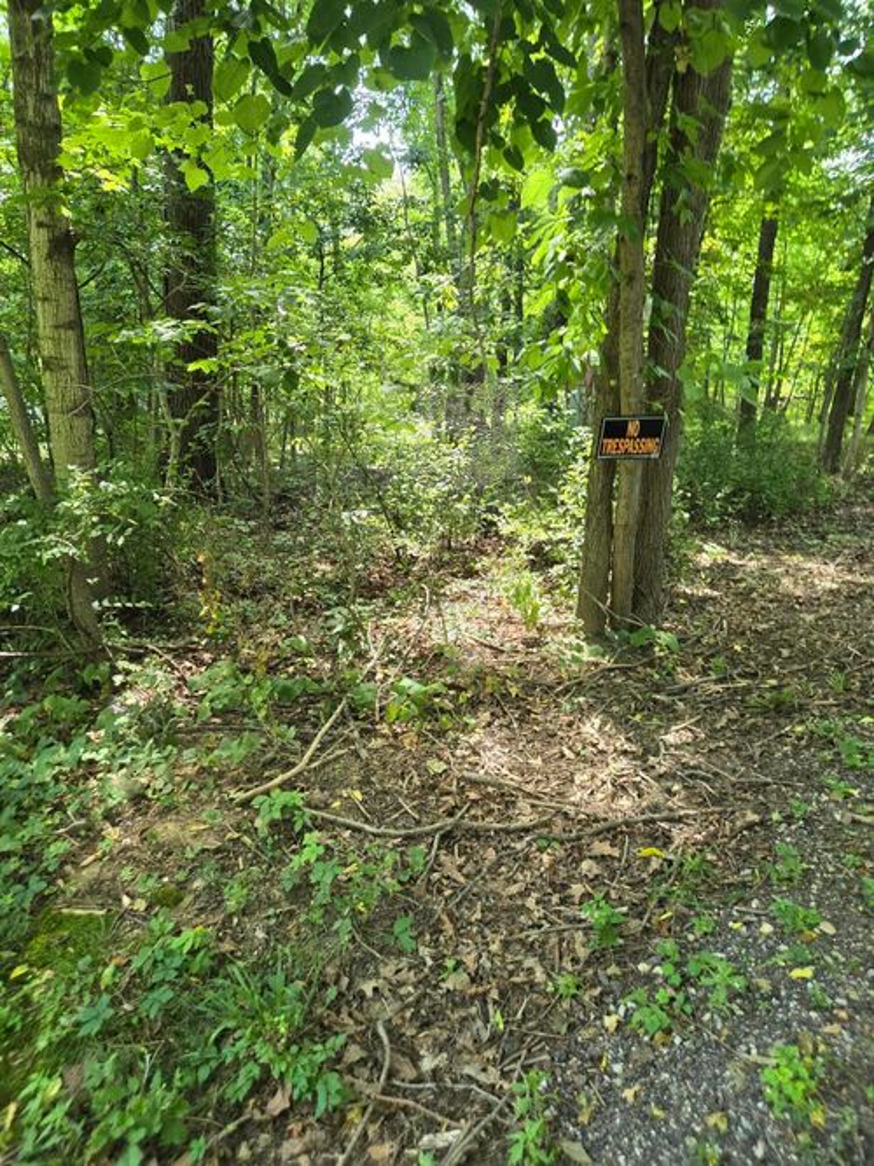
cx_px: 437
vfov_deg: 73.9
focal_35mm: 23
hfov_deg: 58.9
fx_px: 775
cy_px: 583
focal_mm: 5.4
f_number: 1.8
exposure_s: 1/120
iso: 160
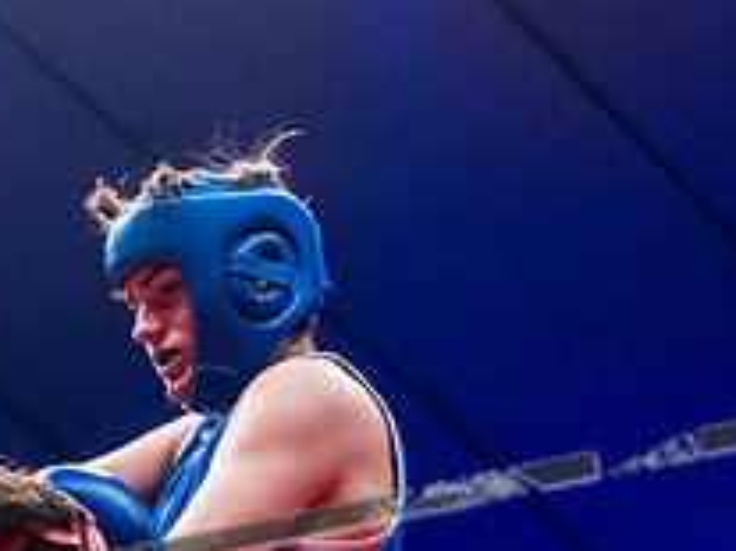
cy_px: 627
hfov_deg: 15.6
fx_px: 2635
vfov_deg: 11.7
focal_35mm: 124
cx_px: 18
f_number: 2.8
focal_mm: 46
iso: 3200
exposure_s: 1/800
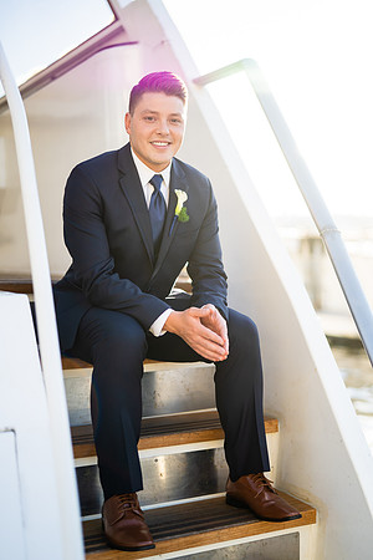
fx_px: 777
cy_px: 280
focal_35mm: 50
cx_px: 186
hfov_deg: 27.0
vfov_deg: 39.6
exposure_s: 1/1600
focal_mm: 50
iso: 160
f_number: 1.4
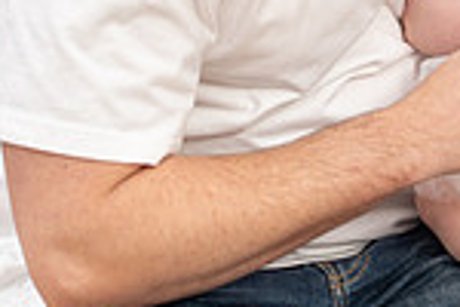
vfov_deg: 3.4
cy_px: -60
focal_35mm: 406
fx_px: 5187
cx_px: 684
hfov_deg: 5.0
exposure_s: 1/200
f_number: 4
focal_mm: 105
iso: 100
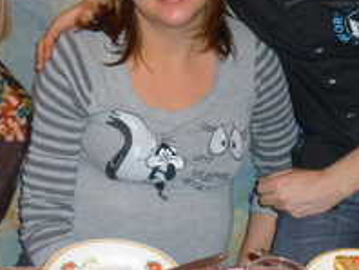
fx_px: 779
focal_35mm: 75
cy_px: 4
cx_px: 120
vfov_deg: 19.2
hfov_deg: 25.8
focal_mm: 5.5
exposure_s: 1/30
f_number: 2.8
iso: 100
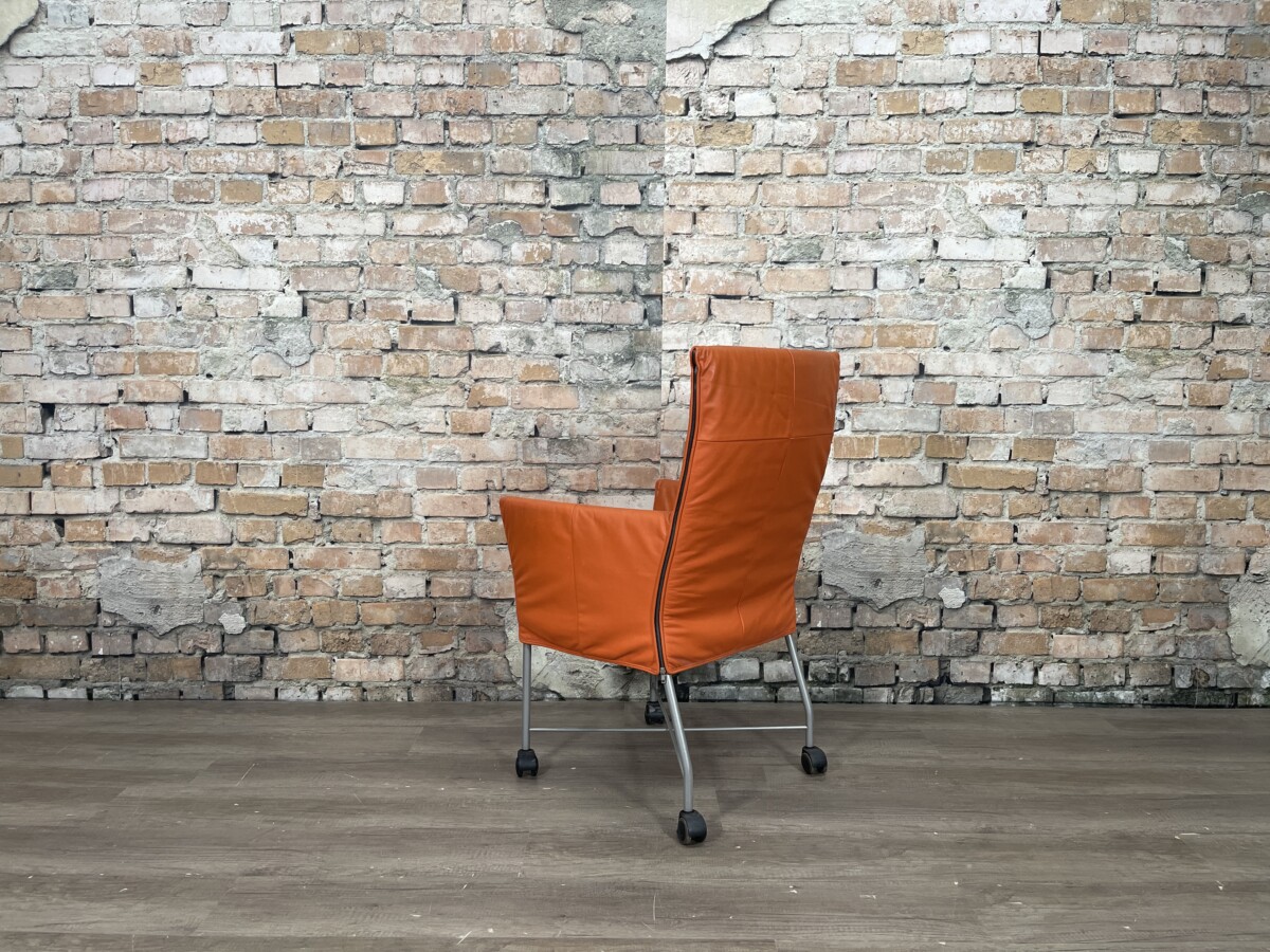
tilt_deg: -5.6
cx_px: 635
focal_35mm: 26
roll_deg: -0.8
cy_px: 476
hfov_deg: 67.3
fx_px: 954
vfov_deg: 53.1
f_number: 1.6
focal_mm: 5.1
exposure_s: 1/100
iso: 100
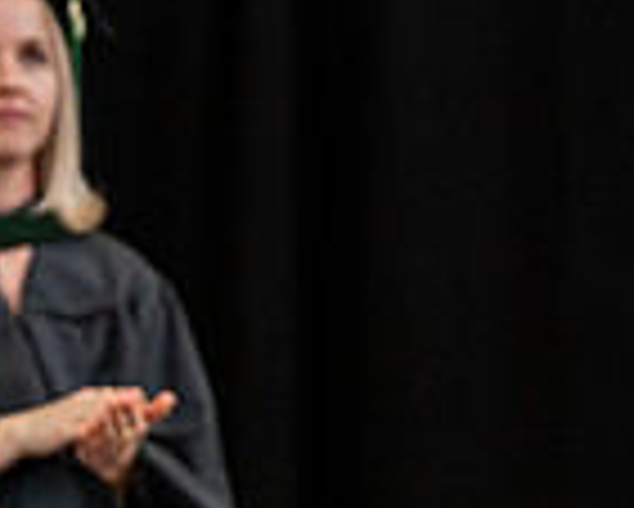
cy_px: -146
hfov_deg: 6.0
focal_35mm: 316
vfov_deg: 4.9
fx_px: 5934
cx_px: 1133
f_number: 3.5
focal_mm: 82
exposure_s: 1/200
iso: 1600
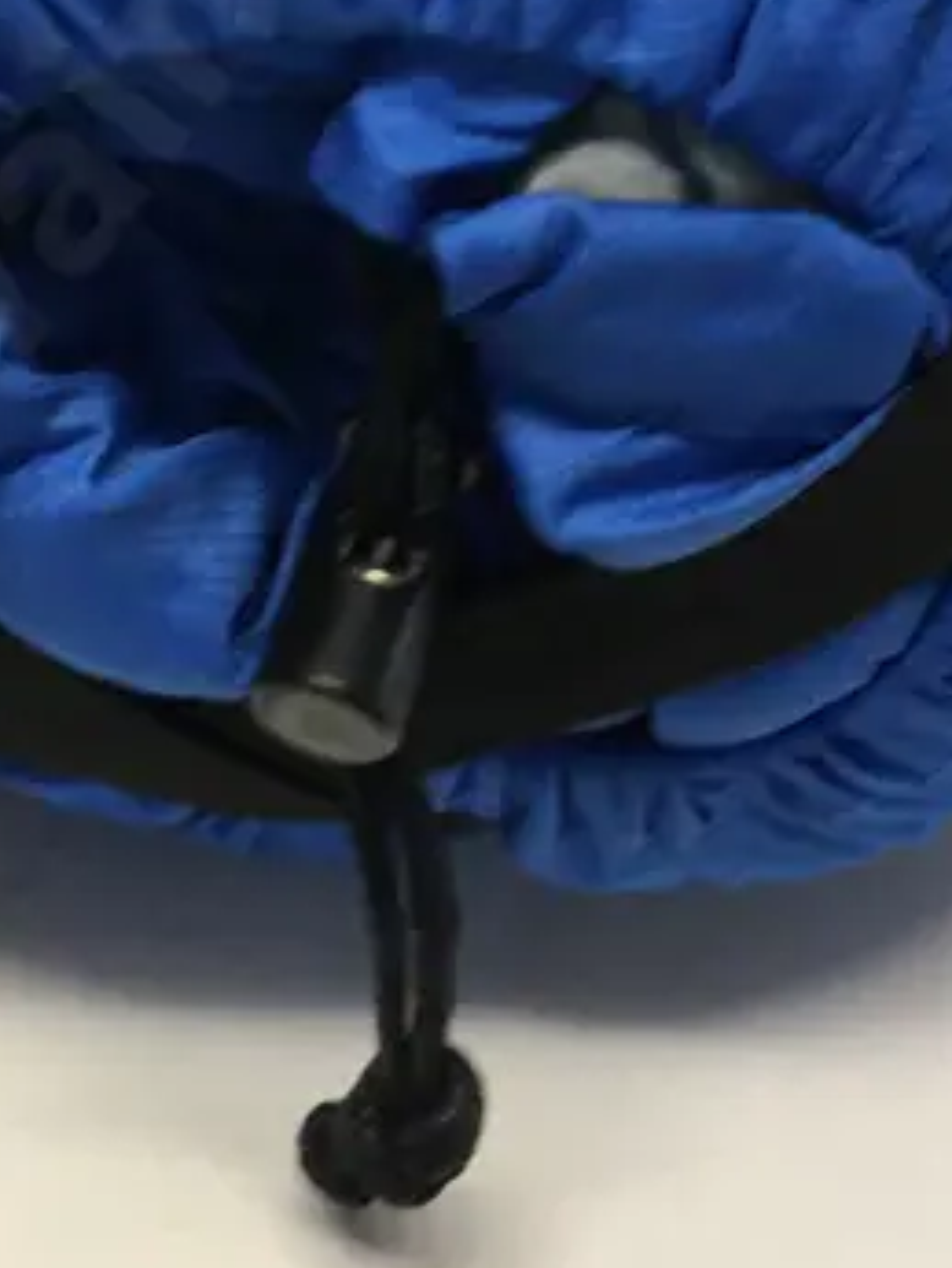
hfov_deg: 17.1
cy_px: -55
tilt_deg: -33.8
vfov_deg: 21.8
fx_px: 3152
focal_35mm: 86
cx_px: 250
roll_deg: +1.9
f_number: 2.2
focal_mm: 4.15
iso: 64
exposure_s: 1/33
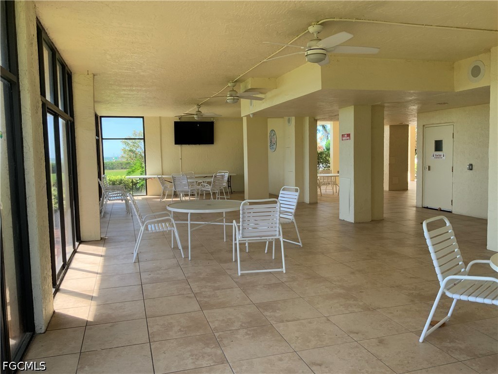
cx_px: 249
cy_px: 187
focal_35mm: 29
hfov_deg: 61.7
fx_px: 417
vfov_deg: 48.2
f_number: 1.8
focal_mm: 3
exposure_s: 1/168
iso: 16
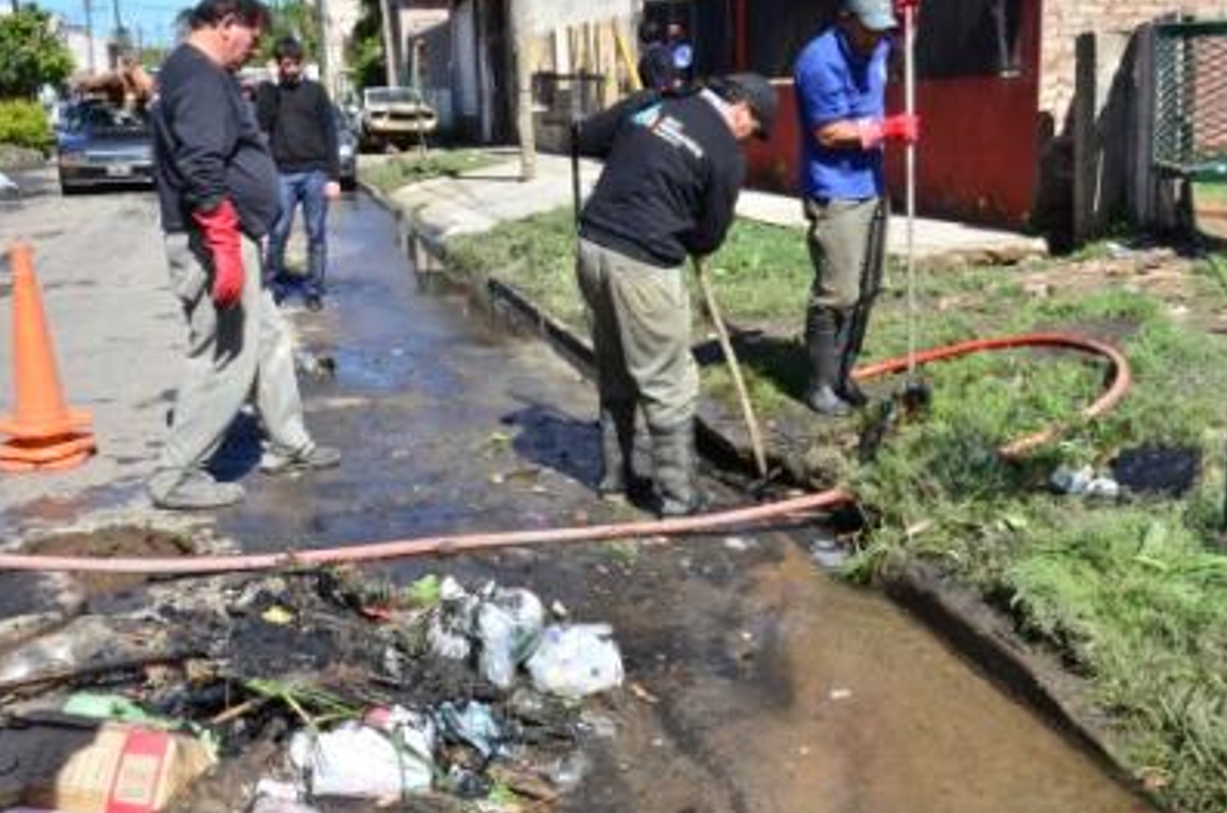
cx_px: 686
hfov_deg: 53.7
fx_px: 1210
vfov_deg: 37.1
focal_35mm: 36
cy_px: 397
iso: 800
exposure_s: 1/125
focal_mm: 21
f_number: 22
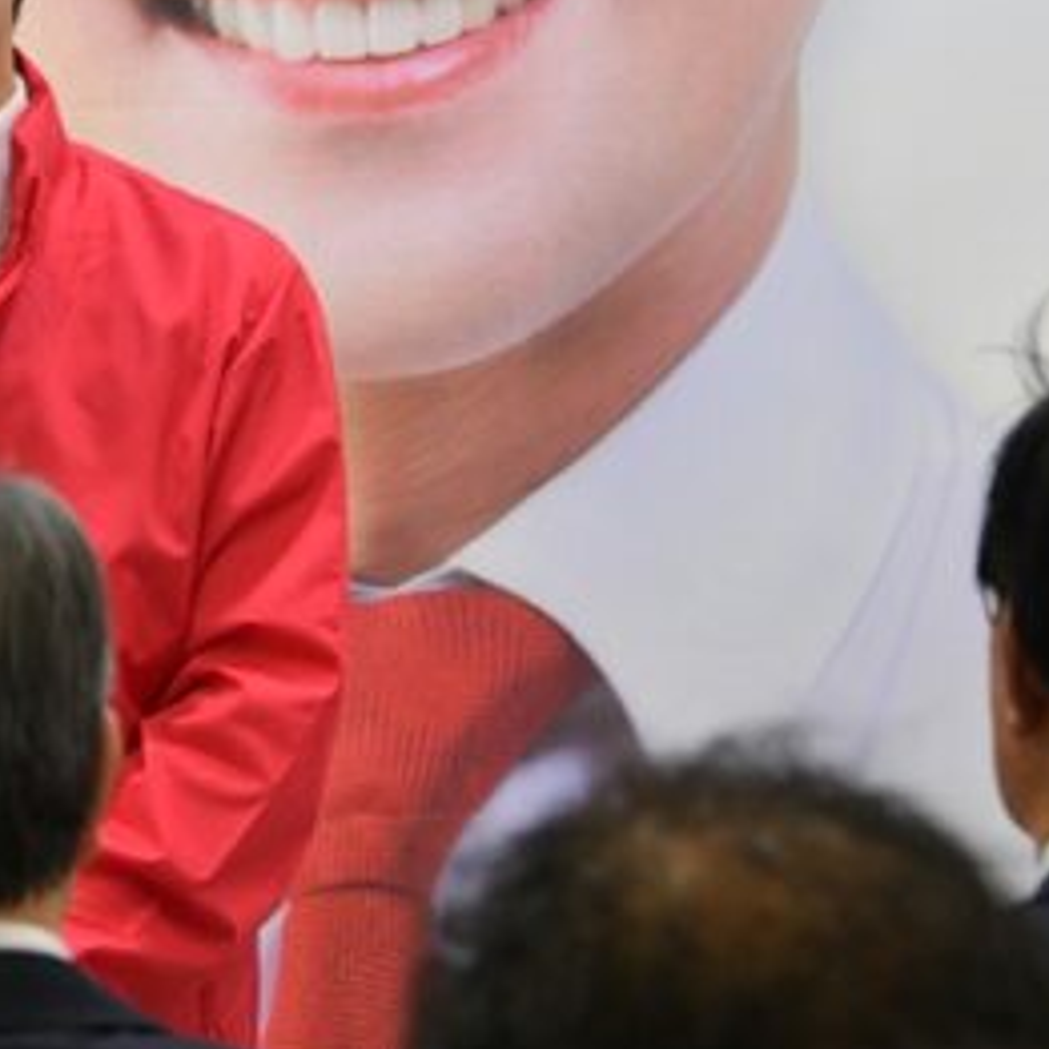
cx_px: -117
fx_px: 7988
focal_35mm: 233
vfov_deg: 7.5
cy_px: 326
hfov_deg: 7.5
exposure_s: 1/320
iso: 1600
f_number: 5.3
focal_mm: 112
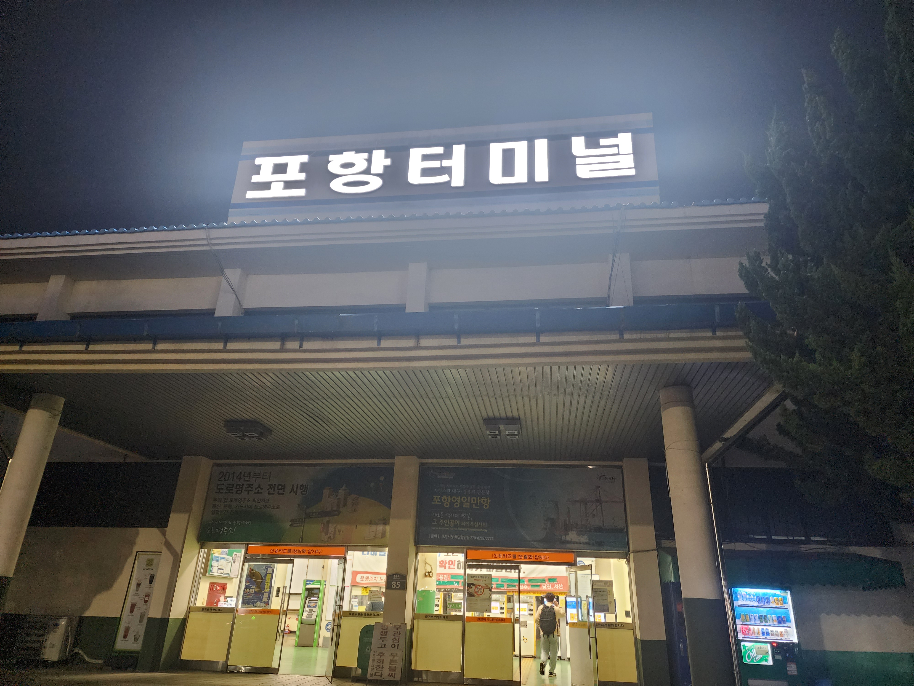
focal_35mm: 23
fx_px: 607
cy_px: 343
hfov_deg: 73.9
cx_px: 457
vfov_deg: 58.9
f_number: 1.8
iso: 640
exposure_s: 1/40
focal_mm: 6.4
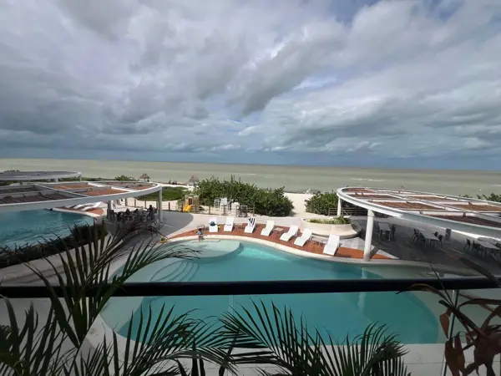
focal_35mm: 13
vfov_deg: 89.9
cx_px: 250
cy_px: 188
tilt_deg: -6.1
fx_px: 188
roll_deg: -1.3
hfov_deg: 106.2
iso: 40
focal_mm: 1.57
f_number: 1.8
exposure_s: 1/5525
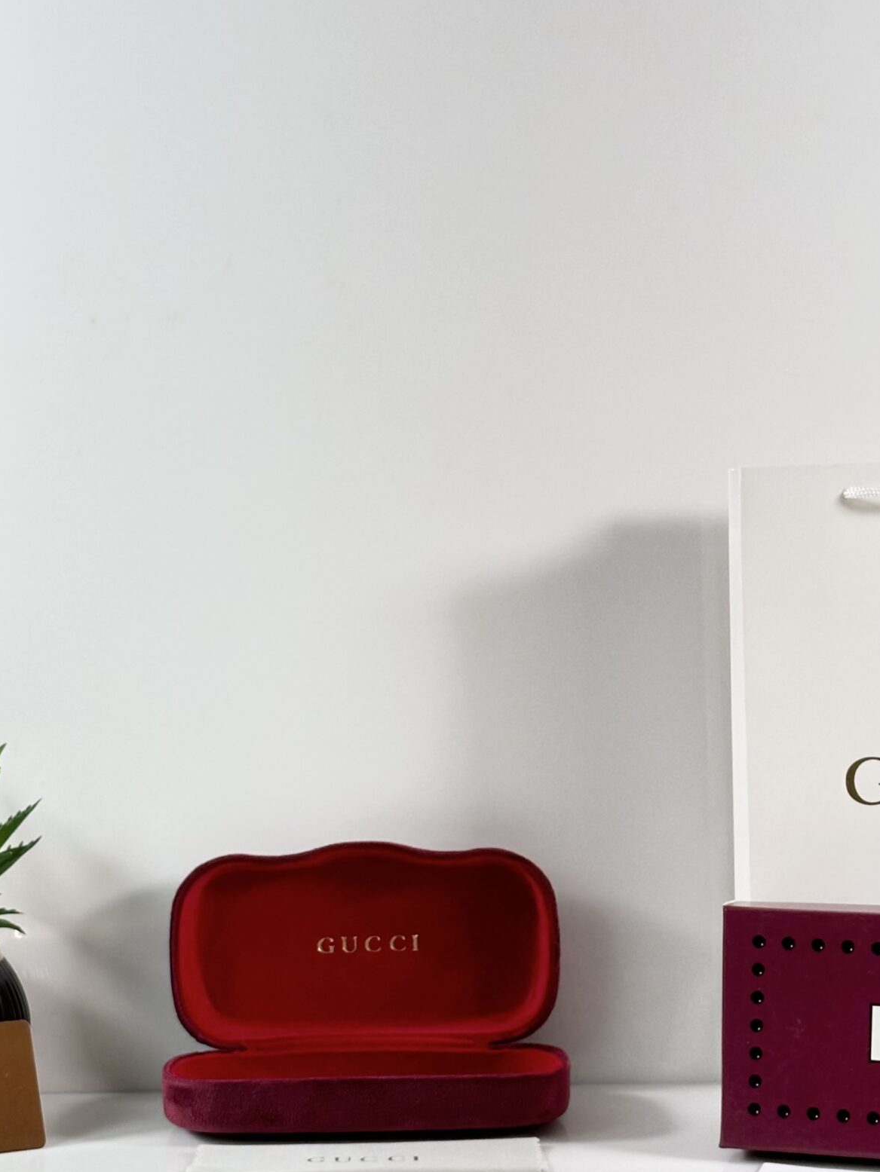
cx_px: 492
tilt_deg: -6.7
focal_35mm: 79
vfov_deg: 24.6
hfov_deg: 18.7
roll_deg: +0.5
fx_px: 2677
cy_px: 758
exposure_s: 1/100
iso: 80
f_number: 1.78
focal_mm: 6.86
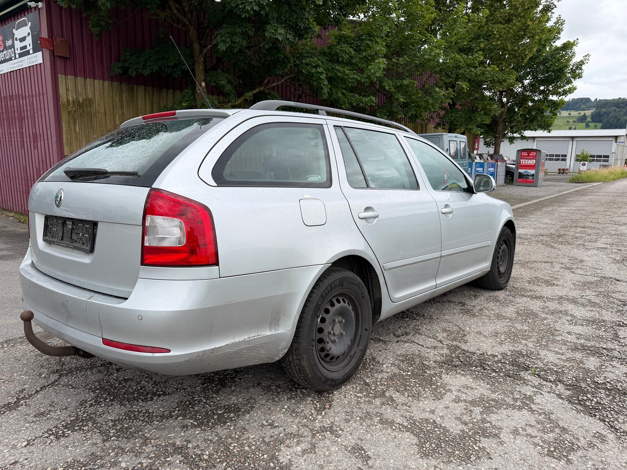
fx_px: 435
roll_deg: -1.1
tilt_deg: -10.2
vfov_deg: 56.8
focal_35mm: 24
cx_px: 314
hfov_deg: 71.6
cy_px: 235
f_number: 1.78
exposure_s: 1/1361
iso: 80
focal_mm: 6.76
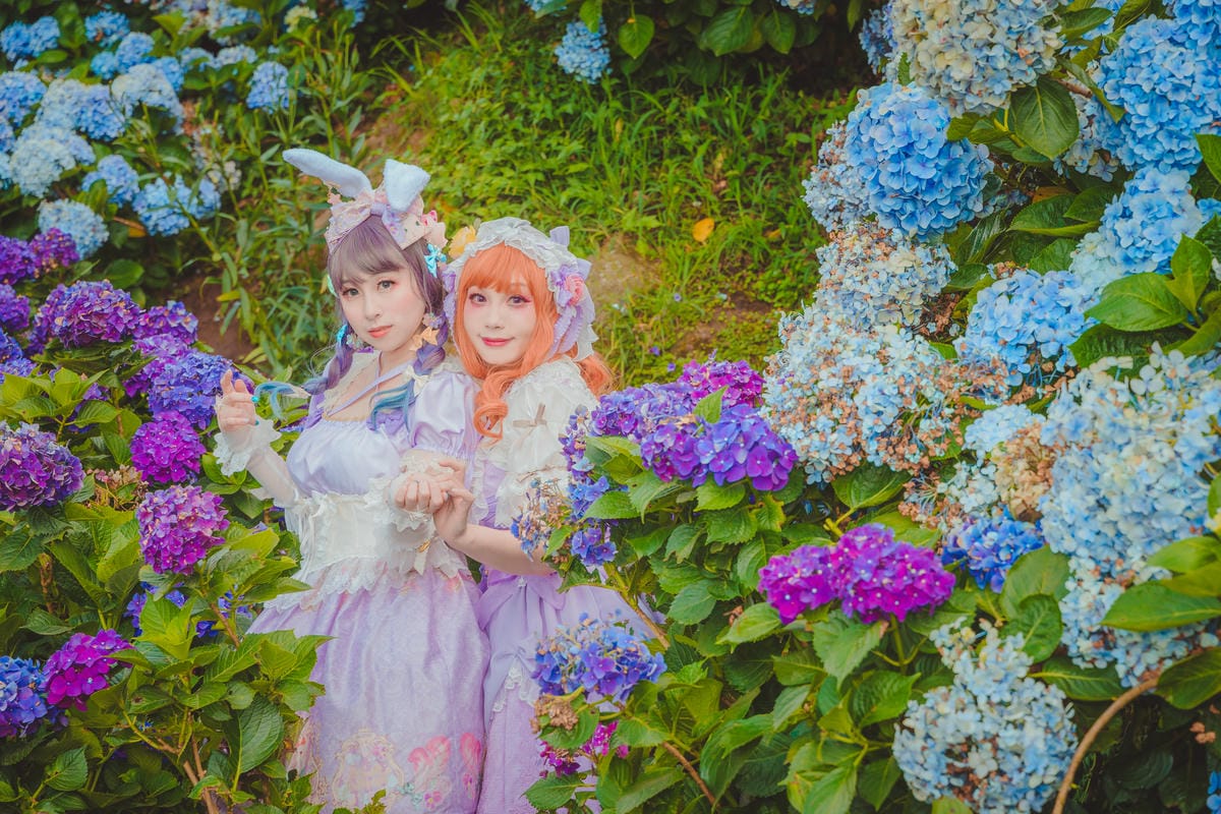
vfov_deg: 18.2
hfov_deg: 27.0
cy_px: 407
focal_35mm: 75
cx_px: 610
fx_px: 2544
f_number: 5.6
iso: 250
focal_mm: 75
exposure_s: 1/200
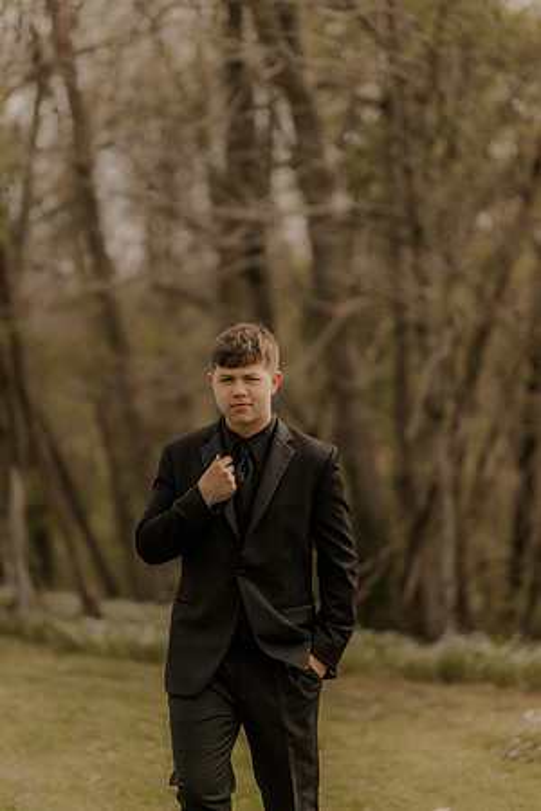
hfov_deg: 16.1
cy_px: 406
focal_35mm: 85
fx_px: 1916
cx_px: 270
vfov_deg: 23.9
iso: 160
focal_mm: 85
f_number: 1.4
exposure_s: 1/2500
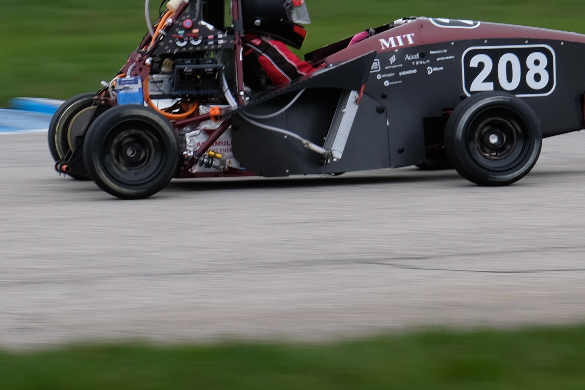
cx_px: 331
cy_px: 34
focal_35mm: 227
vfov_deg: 6.0
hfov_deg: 9.1
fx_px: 3688
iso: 200
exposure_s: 1/100
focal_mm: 70
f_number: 10
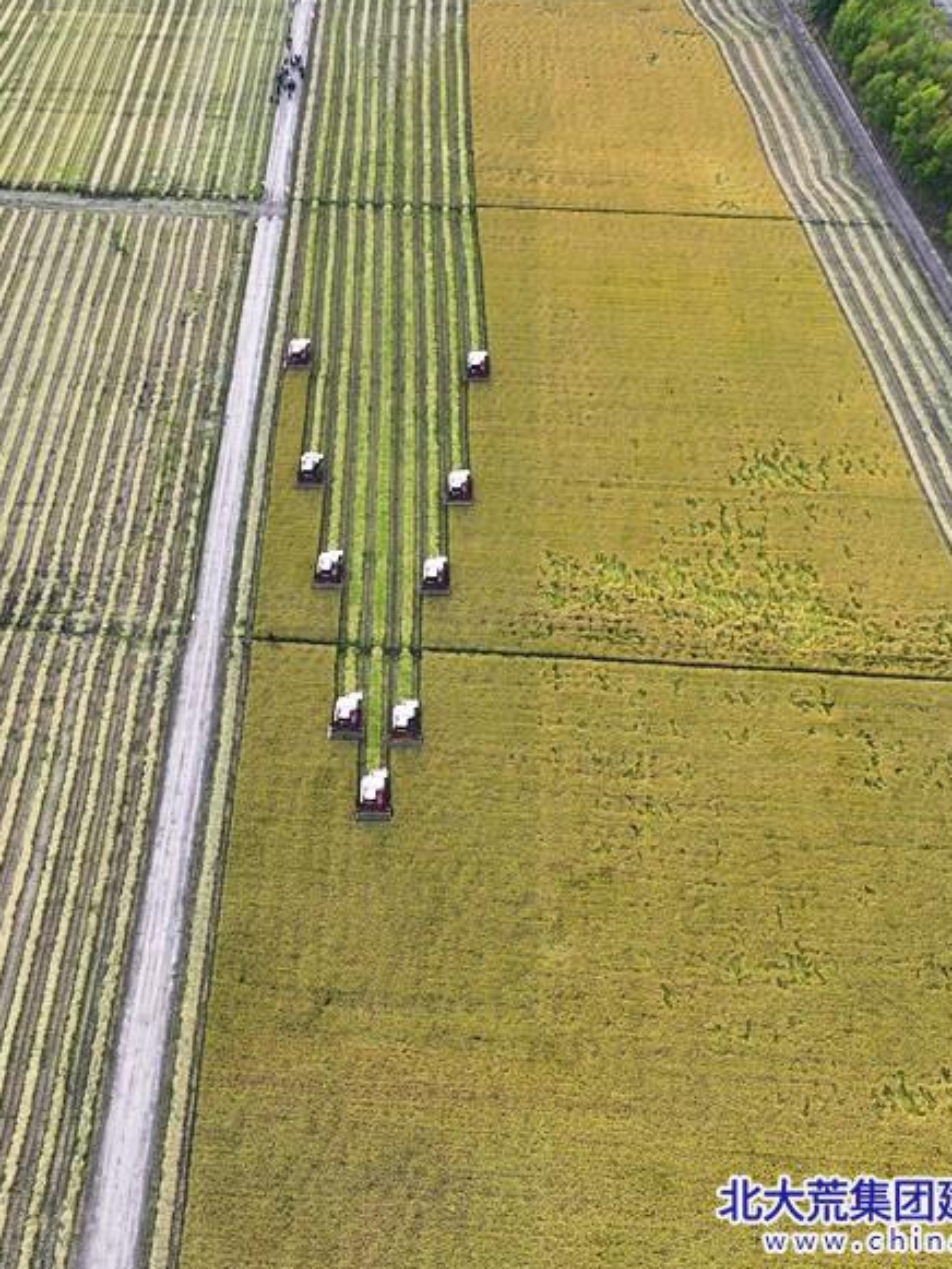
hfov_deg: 42.7
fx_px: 1210
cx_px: 380
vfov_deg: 55.3
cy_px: 628
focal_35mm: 33
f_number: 2.8
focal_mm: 12.29
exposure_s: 1/400
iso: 100
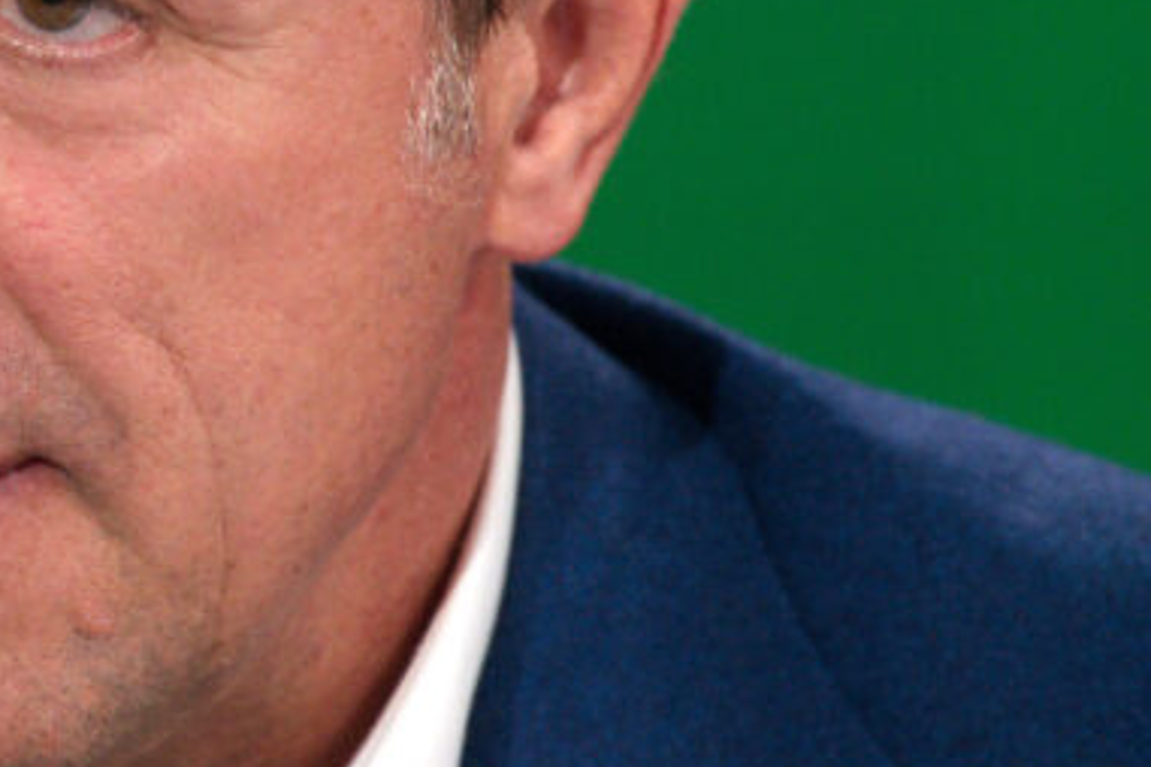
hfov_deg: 2.9
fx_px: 23018
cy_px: 331
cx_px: -187
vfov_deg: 1.9
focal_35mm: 720
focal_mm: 196
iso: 2000
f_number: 5
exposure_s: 1/250
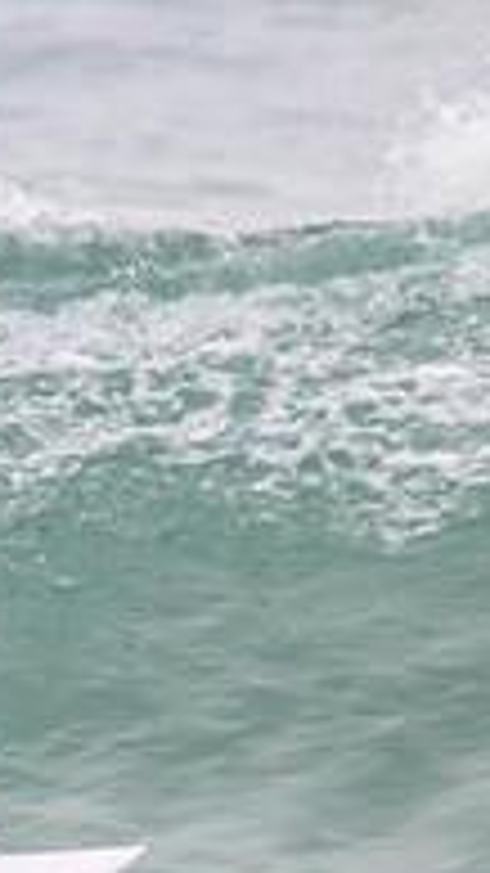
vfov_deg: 0.6
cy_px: 473
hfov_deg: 0.4
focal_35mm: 3448
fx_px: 79713
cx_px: -970
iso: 1400
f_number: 11
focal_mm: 800
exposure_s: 1/2000
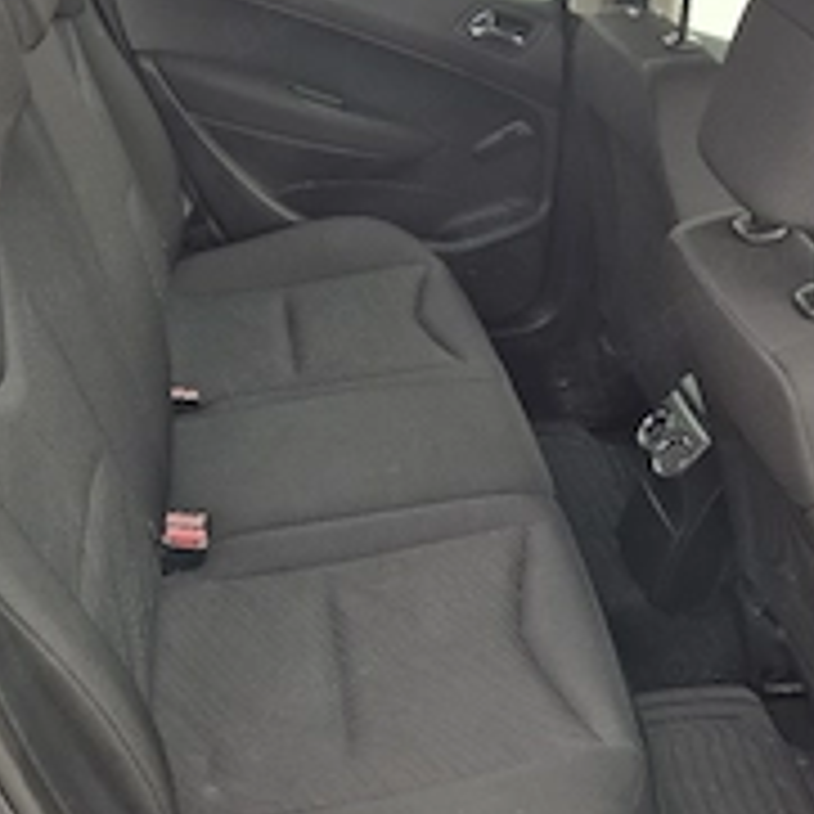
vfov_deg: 37.5
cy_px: 360
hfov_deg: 37.4
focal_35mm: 45
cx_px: 477
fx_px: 1197
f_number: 1.8
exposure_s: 1/182
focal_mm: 5.4
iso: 32
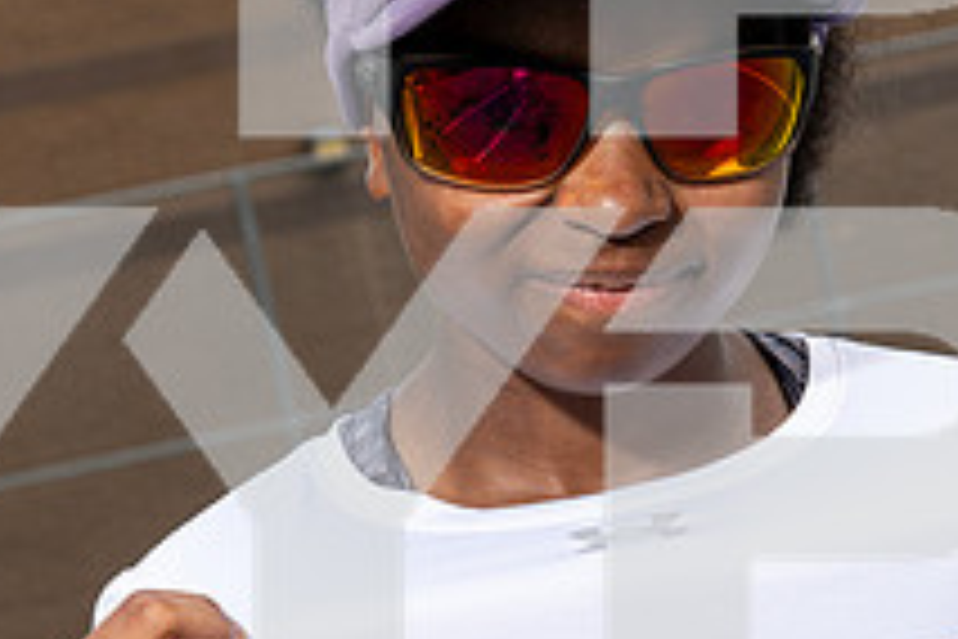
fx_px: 3486
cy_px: 448
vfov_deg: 10.5
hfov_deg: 15.6
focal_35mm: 131
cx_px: 517
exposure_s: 1/250
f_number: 8
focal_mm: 48
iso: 100
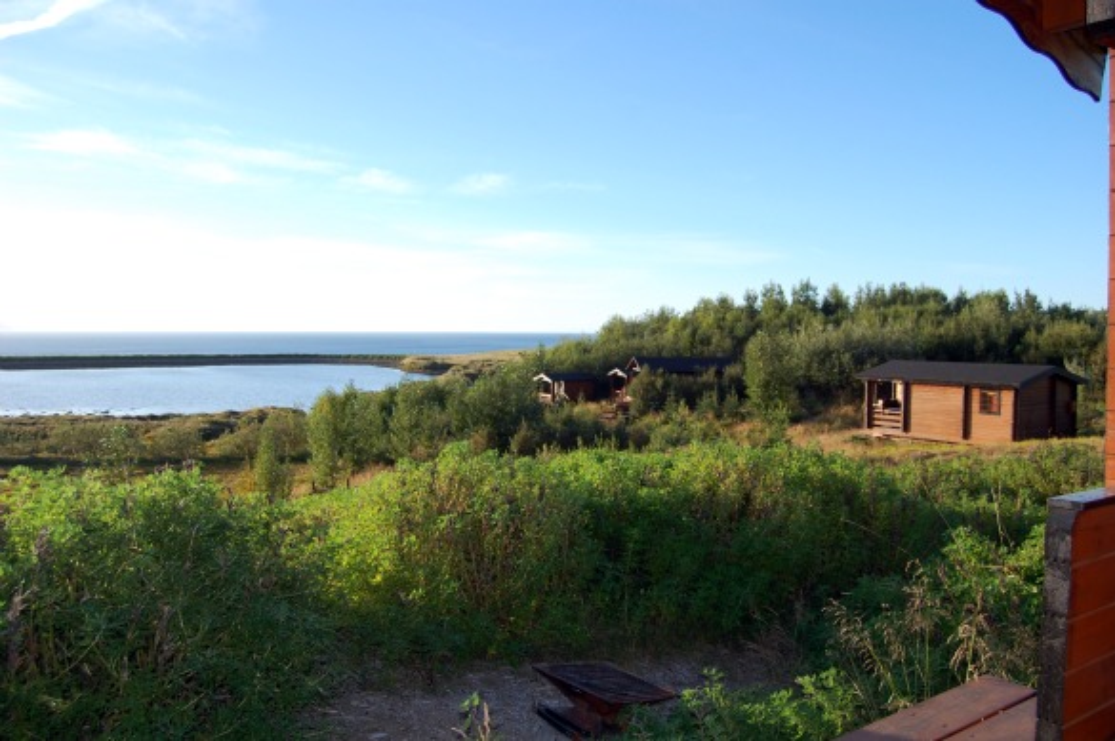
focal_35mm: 28
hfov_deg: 64.6
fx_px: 882
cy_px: 370
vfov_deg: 45.6
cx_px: 558
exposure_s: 1/500
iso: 250
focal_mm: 19
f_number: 5.6
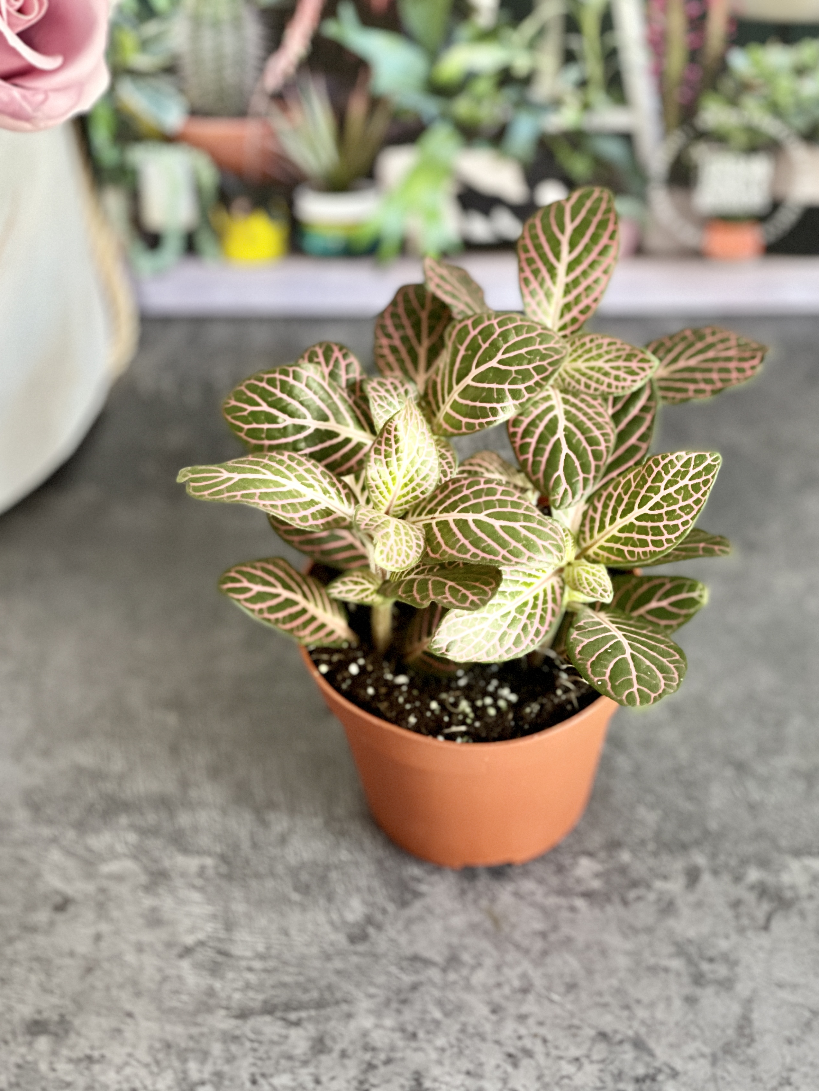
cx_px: 473
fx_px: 2397
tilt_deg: -47.4
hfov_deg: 19.4
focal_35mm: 76
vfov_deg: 25.6
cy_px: 496
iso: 320
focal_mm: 7.5
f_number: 2.2
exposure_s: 1/40
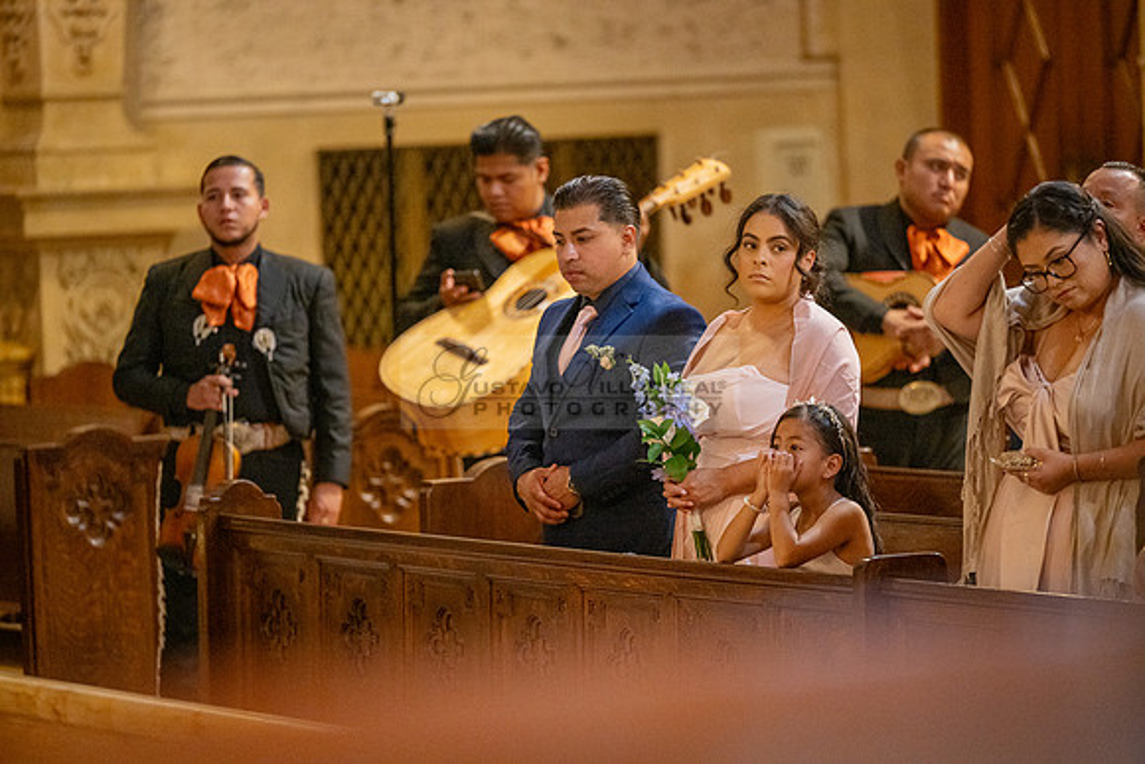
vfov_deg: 6.9
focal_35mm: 200
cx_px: 572
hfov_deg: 10.3
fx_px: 6362
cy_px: 382
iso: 2000
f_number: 2.8
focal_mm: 200
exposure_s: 1/200
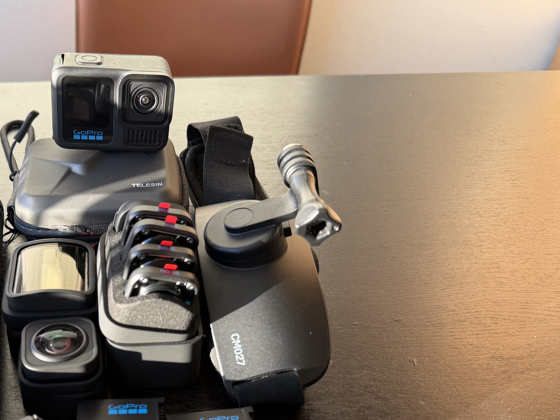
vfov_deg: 36.6
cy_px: 325
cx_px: 140
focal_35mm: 38
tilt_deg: -41.2
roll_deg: -0.7
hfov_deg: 47.2
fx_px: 615
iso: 64
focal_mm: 6.76
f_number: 1.78
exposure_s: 1/156
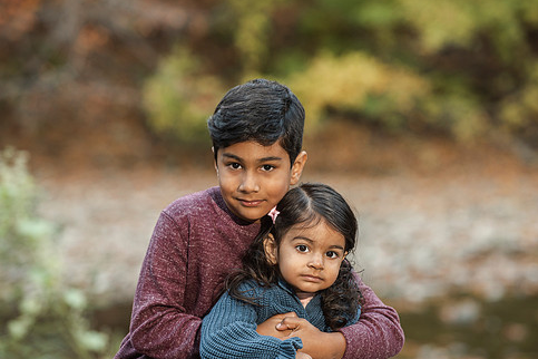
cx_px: 278
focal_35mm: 168
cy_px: 192
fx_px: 2510
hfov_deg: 12.2
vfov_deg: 8.2
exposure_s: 1/125
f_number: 4
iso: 500
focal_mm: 140
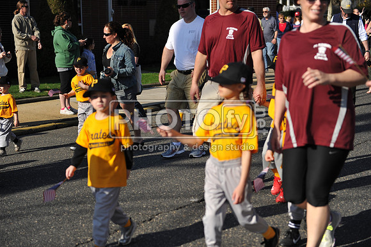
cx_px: 186
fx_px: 721
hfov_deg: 28.9
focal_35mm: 70
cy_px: 124
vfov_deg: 19.4
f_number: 2.8
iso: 400
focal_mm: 70
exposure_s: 1/6400
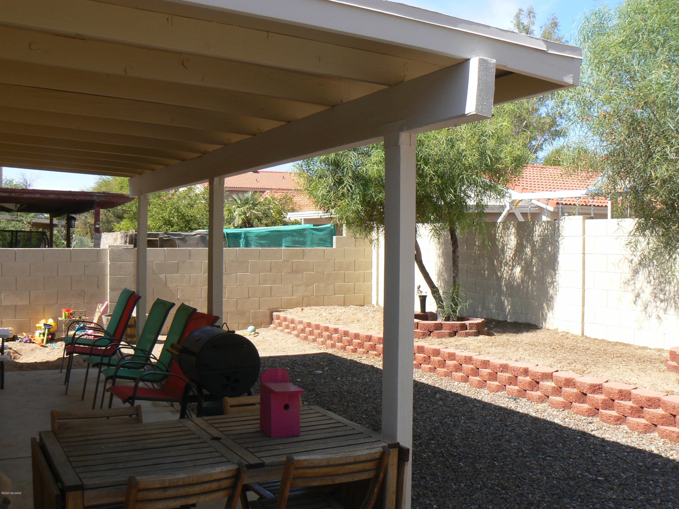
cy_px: 254
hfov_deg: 51.4
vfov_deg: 39.7
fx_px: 706
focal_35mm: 36
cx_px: 340
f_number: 5.6
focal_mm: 6
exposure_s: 1/200
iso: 80
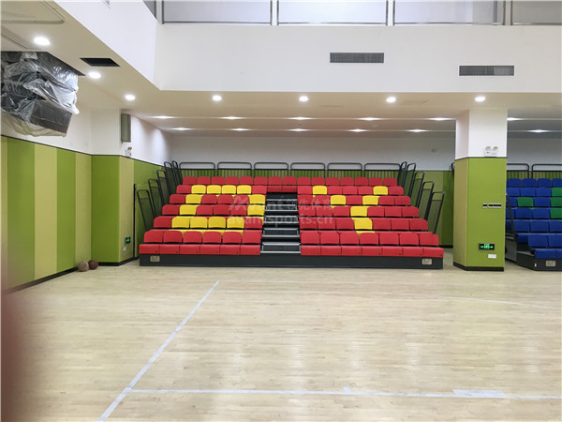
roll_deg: -1.2
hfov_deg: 61.7
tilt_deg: -1.2
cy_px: 211
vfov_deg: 48.2
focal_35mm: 29
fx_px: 471
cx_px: 281
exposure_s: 1/33
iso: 40
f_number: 2.2
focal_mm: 4.15
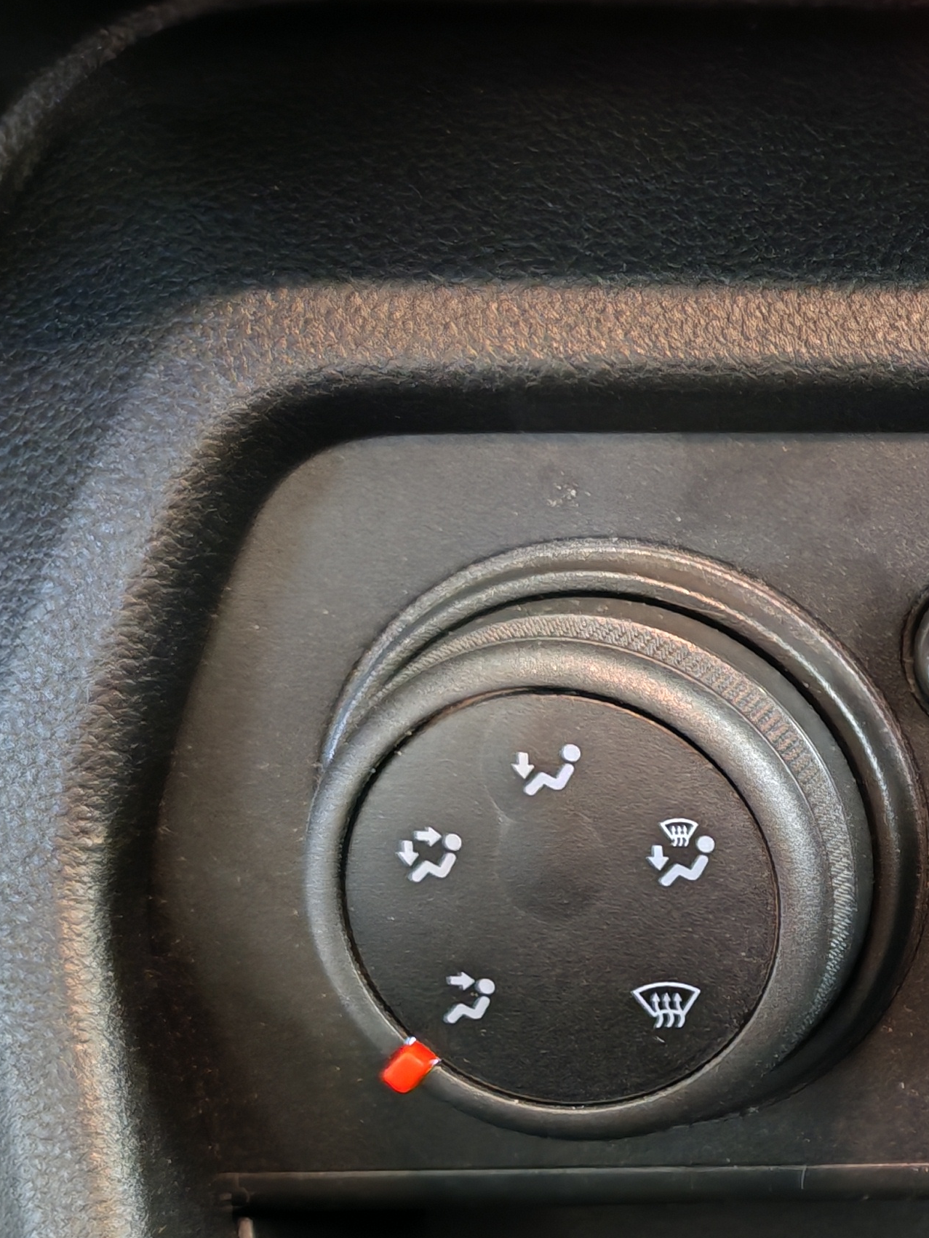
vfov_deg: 25.0
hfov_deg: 17.3
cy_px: 962
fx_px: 2755
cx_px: 1388
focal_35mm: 77
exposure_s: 1/20
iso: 4000
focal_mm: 6.12
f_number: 1.9
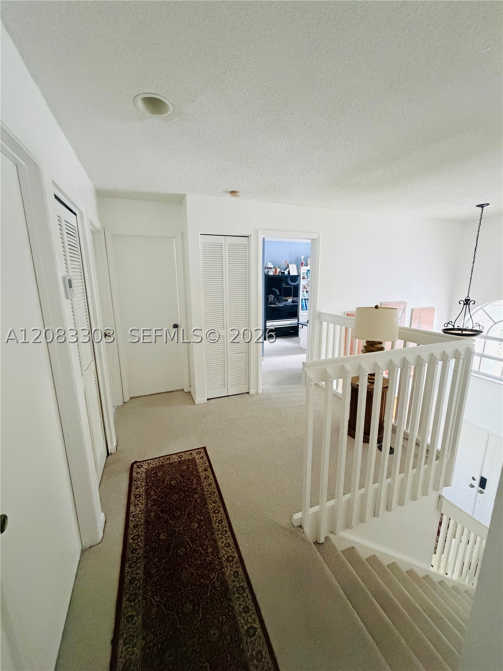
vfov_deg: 102.1
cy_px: 336
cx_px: 252
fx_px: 271
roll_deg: +0.5
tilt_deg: -12.7
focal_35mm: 14
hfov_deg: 85.7
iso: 800
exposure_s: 1/60
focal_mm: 2.22
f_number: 2.2
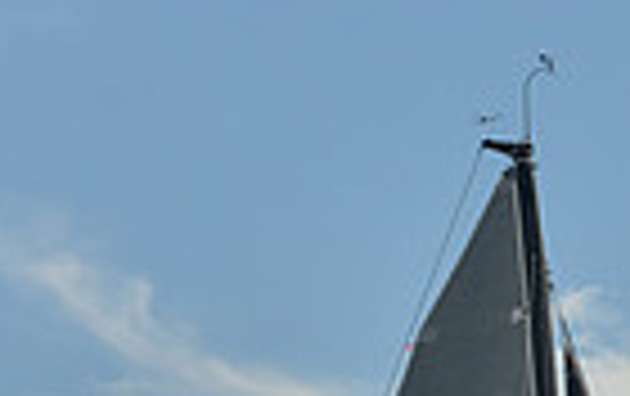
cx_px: 520
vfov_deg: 3.2
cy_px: 1210
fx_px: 6896
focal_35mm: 401
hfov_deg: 5.2
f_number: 6.3
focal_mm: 95
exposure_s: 1/800
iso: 400
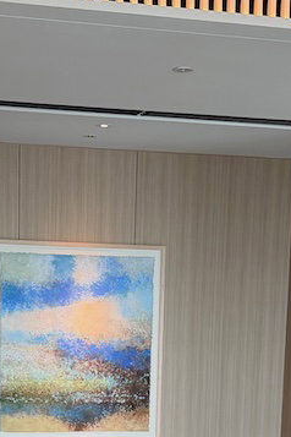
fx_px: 1018
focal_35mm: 84
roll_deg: -0.7
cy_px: 470
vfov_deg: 22.9
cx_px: 78
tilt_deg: -8.1
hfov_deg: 16.2
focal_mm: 6.76
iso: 200
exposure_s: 1/61
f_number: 1.78
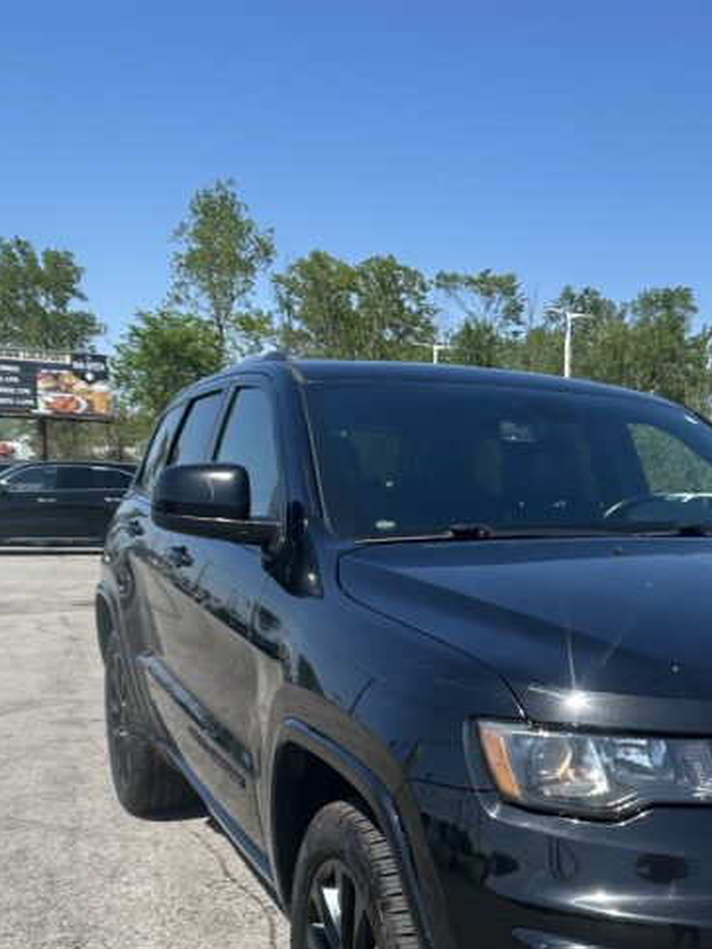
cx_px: 622
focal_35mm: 55
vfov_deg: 34.4
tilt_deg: -10.9
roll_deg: -1.3
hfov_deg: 25.8
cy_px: 674
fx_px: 1508
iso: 50
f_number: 1.5
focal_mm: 5.7
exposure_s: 1/2994
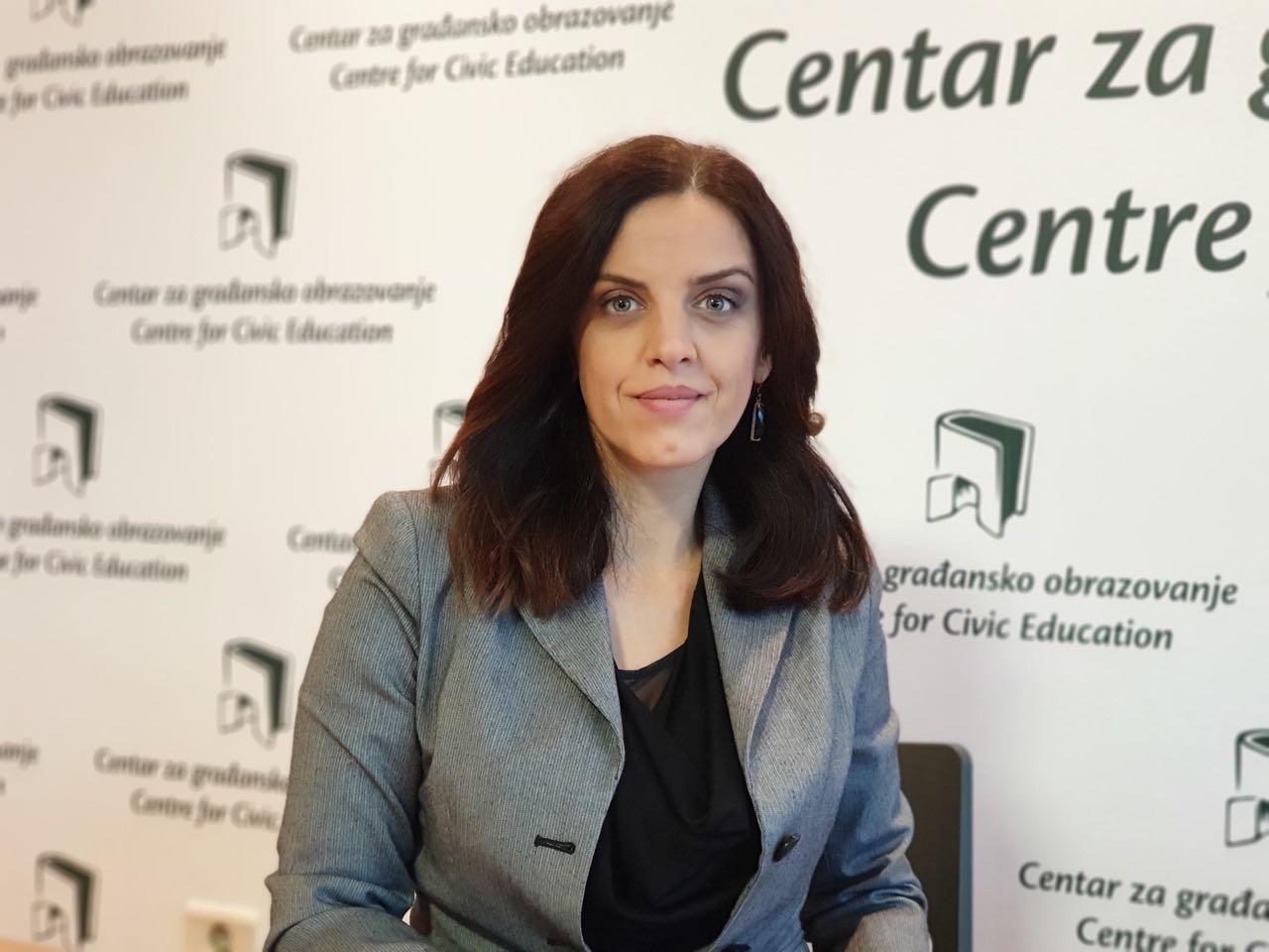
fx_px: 1906
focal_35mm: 52
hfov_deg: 36.8
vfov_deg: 28.0
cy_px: 476
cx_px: 634
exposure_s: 1/25
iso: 500
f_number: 2.4
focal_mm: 6
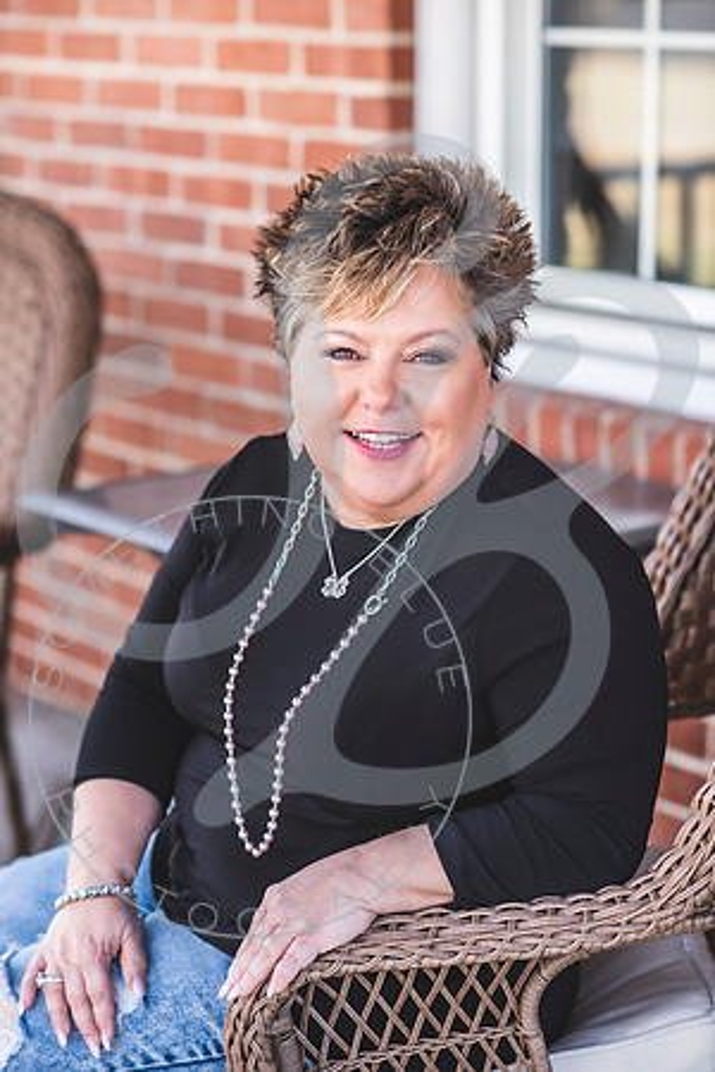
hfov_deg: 16.1
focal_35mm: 85
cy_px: 536
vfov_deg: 23.9
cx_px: 358
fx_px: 2532
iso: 100
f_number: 2.8
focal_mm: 85
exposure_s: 1/125
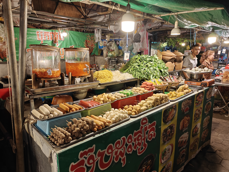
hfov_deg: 71.6
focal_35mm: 24
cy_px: 86
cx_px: 114
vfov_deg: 56.8
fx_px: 159
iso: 640
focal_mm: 5.59
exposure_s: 1/50
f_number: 1.8
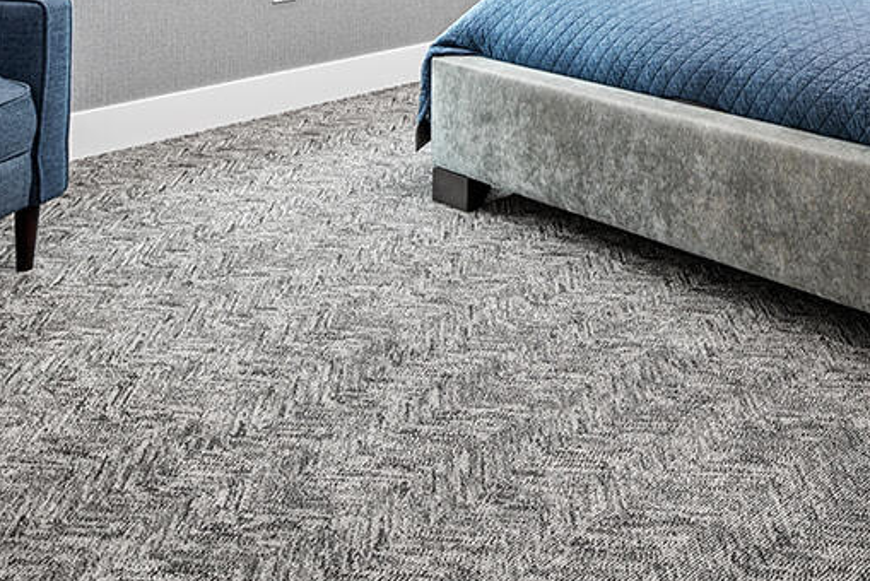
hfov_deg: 39.0
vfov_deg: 24.9
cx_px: 884
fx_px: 1064
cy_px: -244
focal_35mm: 44
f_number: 9
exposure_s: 1/1.25
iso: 200
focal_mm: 14
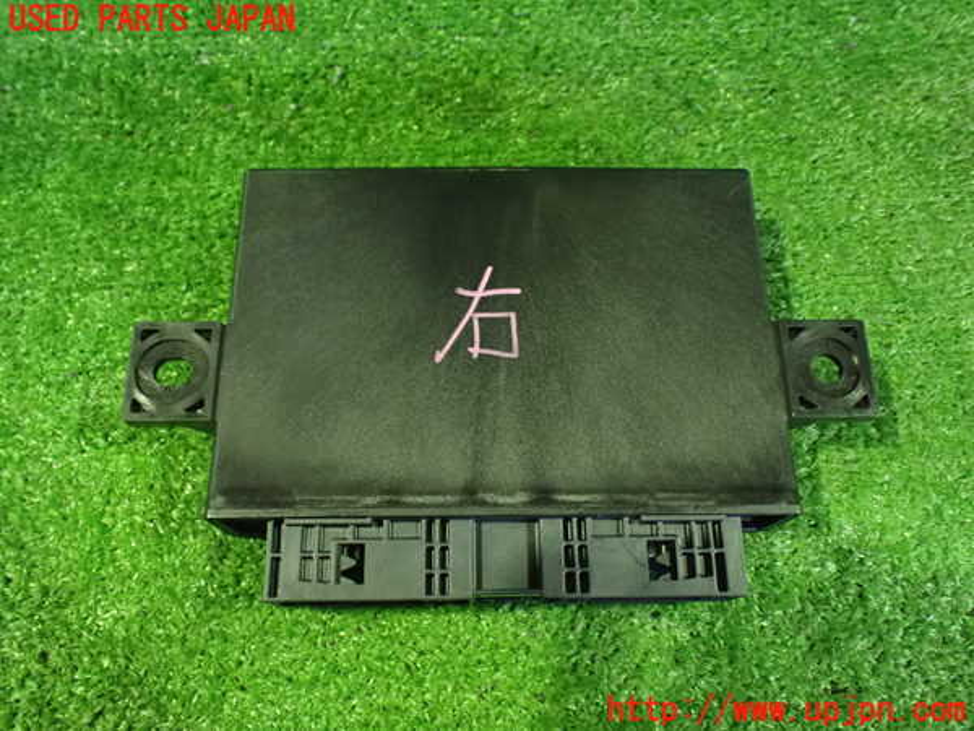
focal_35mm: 30
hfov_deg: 60.0
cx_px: 487
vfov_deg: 46.8
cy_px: 366
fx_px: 844
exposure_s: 1/30
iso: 1600
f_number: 2.3
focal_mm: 5.4
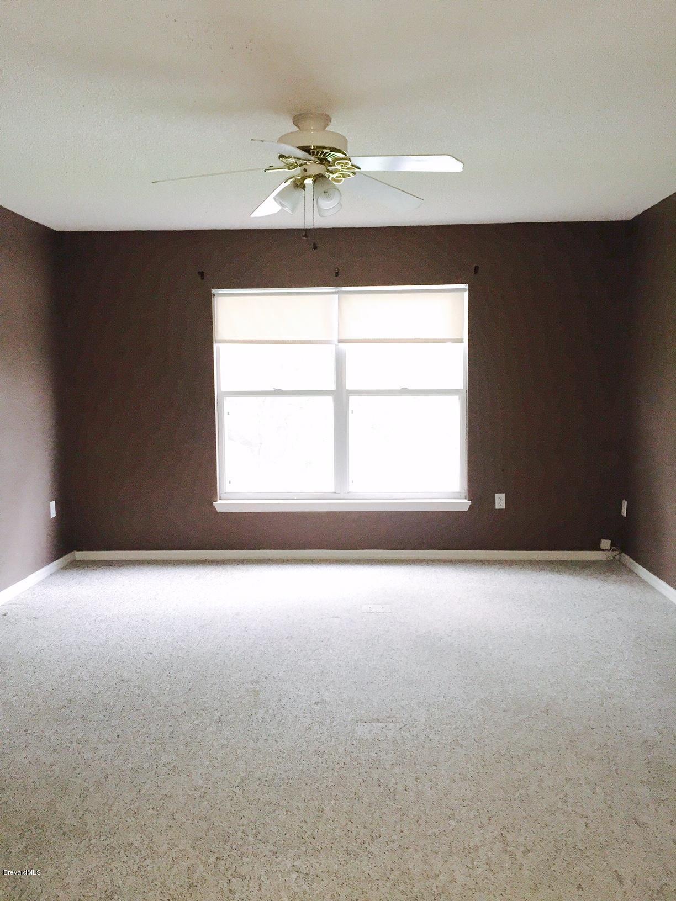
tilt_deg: -4.2
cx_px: 338
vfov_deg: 61.7
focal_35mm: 29
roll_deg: +0.0
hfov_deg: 48.2
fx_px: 755
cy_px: 450
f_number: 2.2
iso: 125
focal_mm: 4.15
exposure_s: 1/30
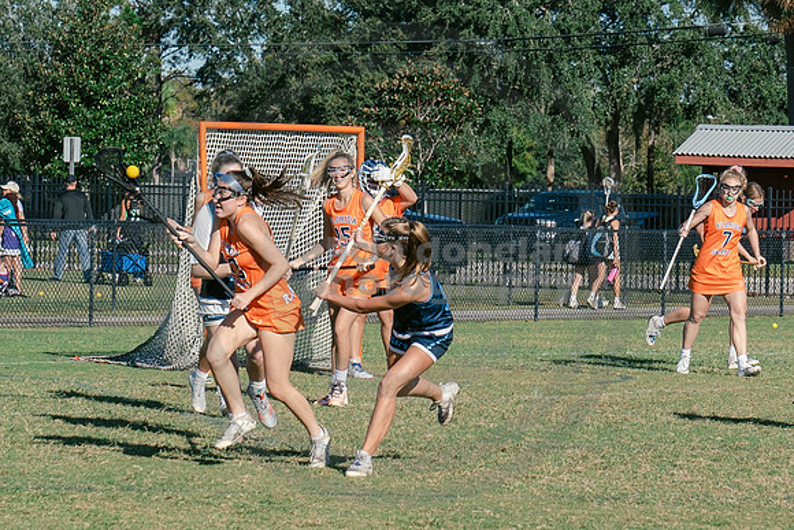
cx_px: 505
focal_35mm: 219
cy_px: 247
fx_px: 4840
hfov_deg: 9.4
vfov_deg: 6.3
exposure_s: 1/1600
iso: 250
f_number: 5.6
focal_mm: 70
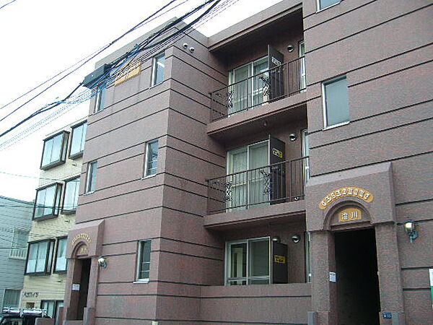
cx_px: 216
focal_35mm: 35
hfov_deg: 52.6
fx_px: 438
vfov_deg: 40.7
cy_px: 162
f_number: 2.8
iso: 80
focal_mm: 5.8
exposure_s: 1/60
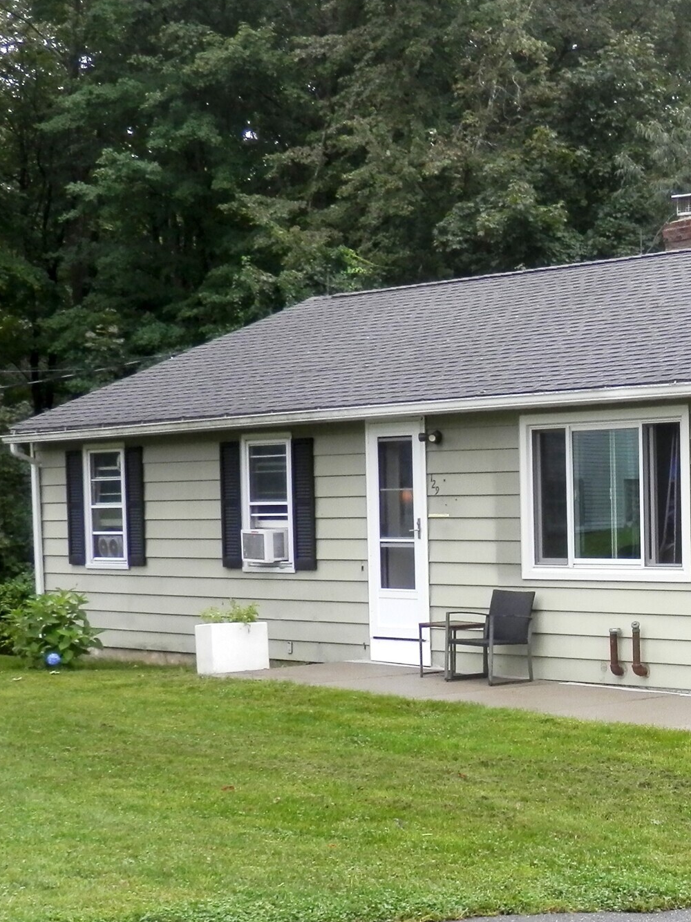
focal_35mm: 76
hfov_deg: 18.9
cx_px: 668
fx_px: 2023
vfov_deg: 25.4
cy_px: 672
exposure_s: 1/80
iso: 80
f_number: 3.4
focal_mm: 6
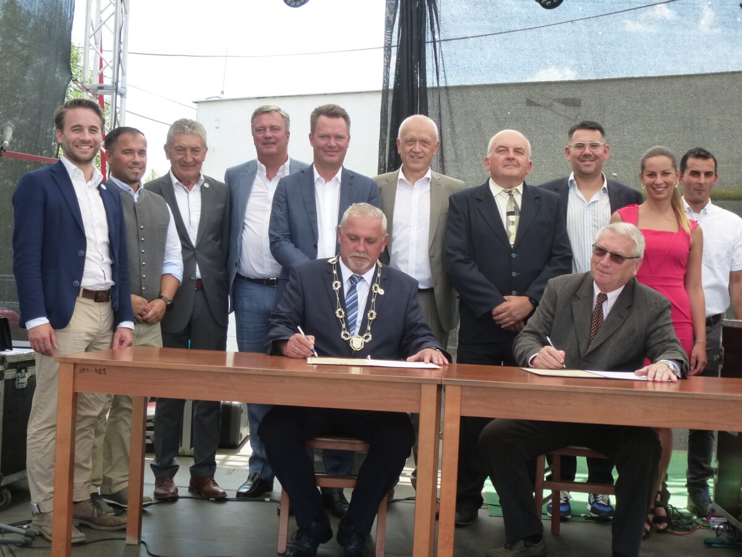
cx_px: 371
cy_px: 278
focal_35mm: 49
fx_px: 1050
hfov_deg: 38.9
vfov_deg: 29.7
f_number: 4.1
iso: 160
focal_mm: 8.7
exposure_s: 1/160
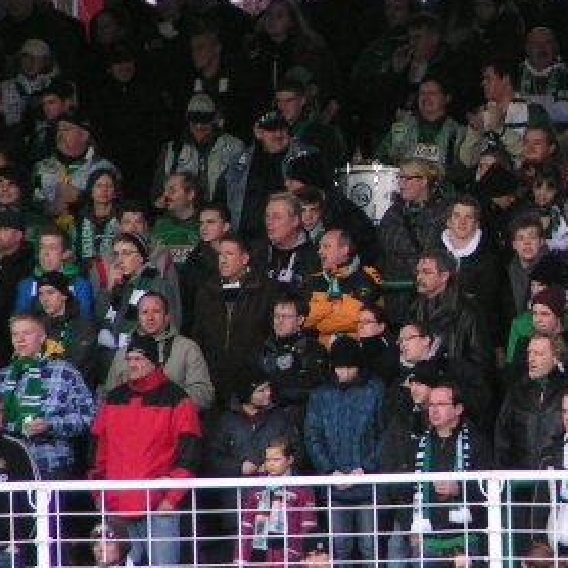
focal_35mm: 968
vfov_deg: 1.8
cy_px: 241
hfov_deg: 1.8
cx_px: 546
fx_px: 17970
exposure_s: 1/250
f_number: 3.5
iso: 200
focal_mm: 58
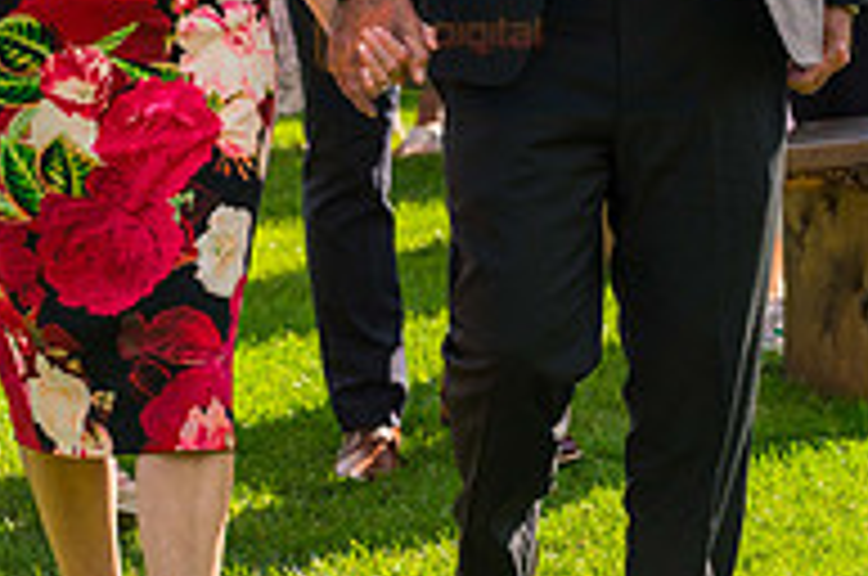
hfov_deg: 8.2
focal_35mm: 250
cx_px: 508
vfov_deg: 5.5
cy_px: 43
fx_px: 6018
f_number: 4.5
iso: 400
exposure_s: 1/1000
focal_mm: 83
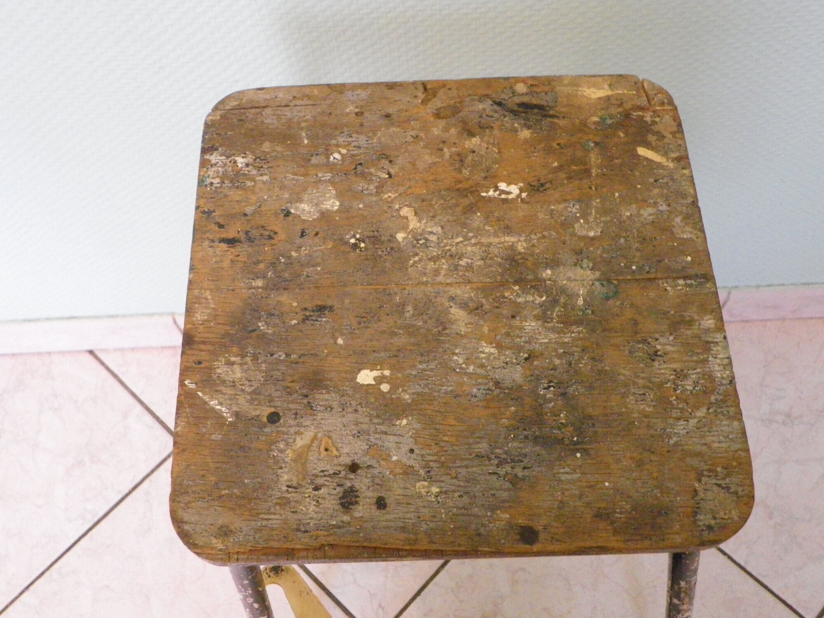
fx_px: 928
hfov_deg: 47.9
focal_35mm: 39
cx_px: 412
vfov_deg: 36.8
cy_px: 309
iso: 800
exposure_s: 1/25
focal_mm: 6.9
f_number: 3
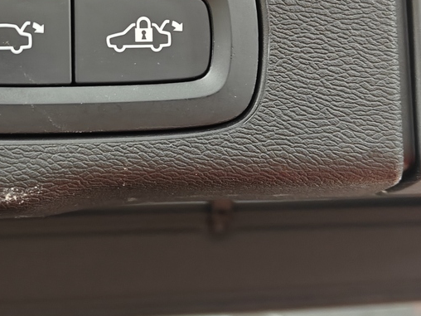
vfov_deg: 21.3
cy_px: 53
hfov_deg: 27.8
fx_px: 827
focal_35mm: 68
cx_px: 70
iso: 160
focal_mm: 5.59
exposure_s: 1/50
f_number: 1.8
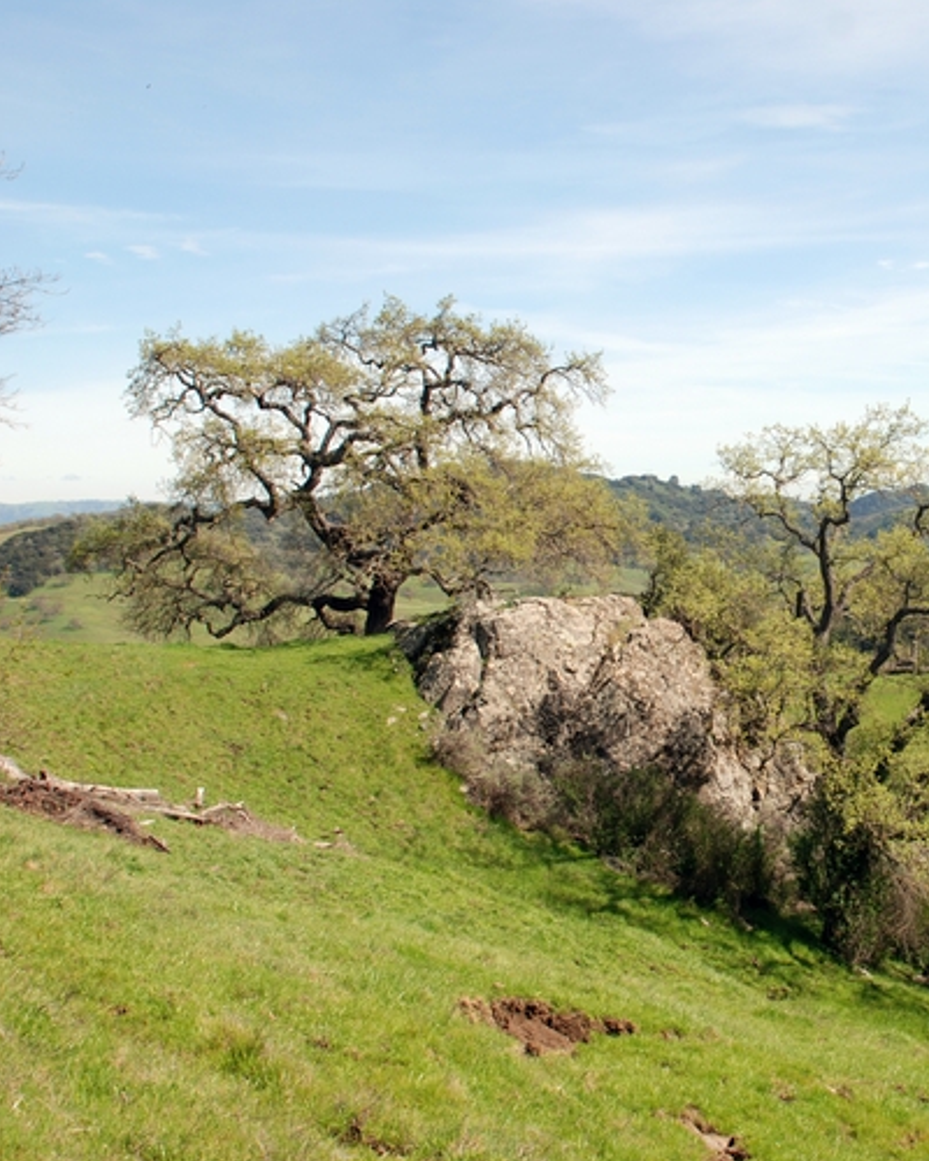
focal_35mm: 55
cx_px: 811
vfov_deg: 34.2
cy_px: 580
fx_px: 1890
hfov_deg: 26.8
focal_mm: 26
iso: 100
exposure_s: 1/180
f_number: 6.7
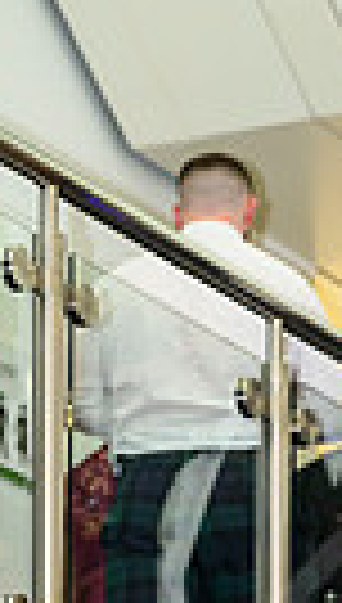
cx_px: 652
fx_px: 4662
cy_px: 860
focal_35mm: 291
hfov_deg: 4.2
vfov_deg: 7.3
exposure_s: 1/160
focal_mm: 83
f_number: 3.2
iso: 2500
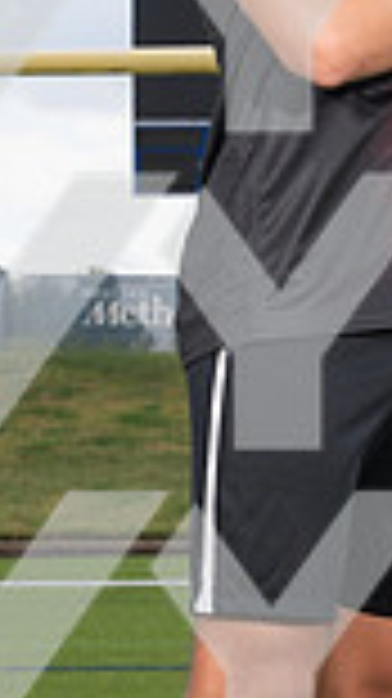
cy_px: 315
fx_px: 2591
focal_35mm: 140
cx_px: 387
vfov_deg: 15.3
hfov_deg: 8.6
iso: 125
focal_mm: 46
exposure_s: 1/400
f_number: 7.1
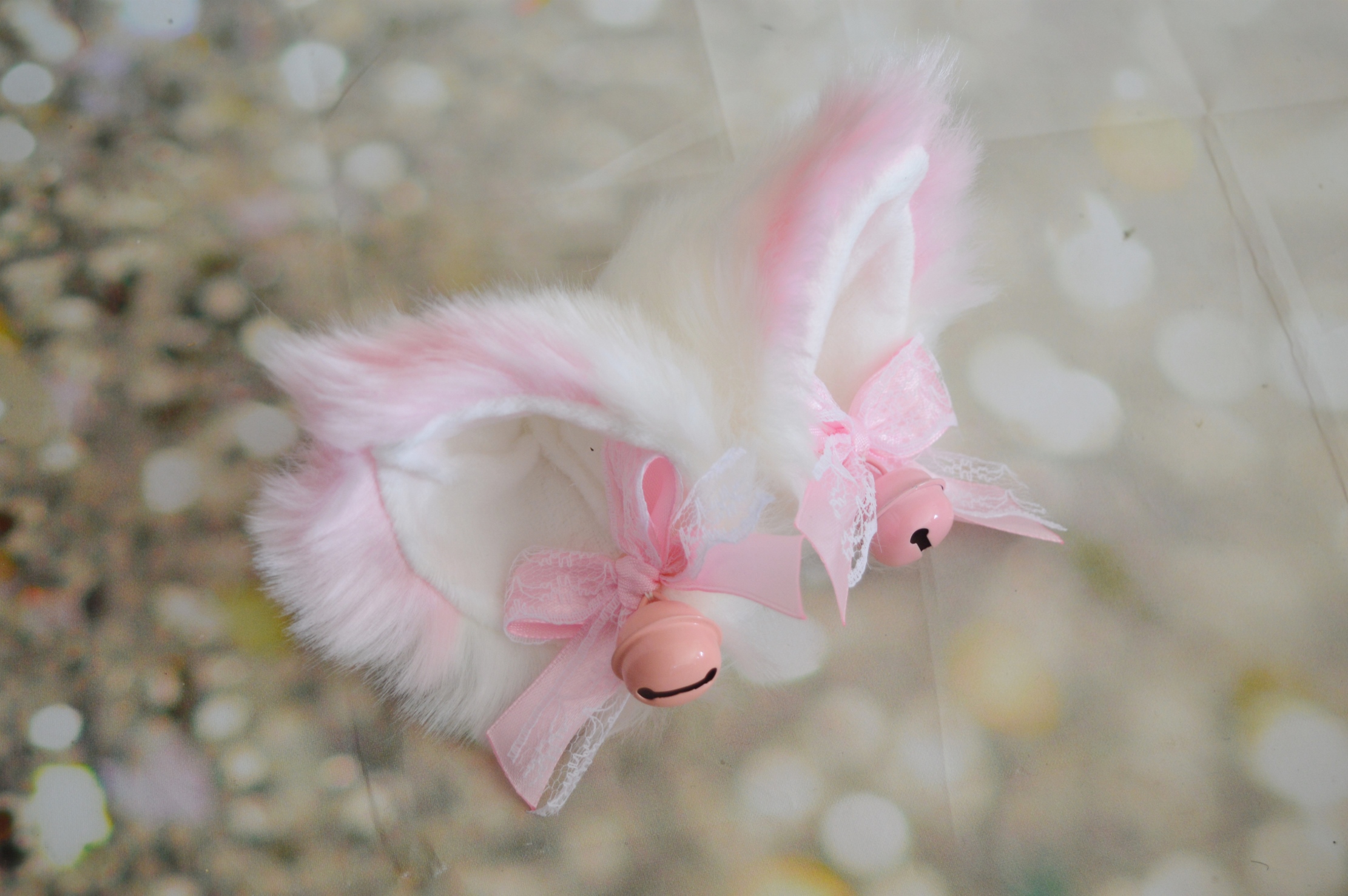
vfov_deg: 25.0
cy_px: 448
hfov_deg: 36.9
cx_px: 674
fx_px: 2020
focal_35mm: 54
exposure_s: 1/100
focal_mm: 36
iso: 400
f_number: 4.8
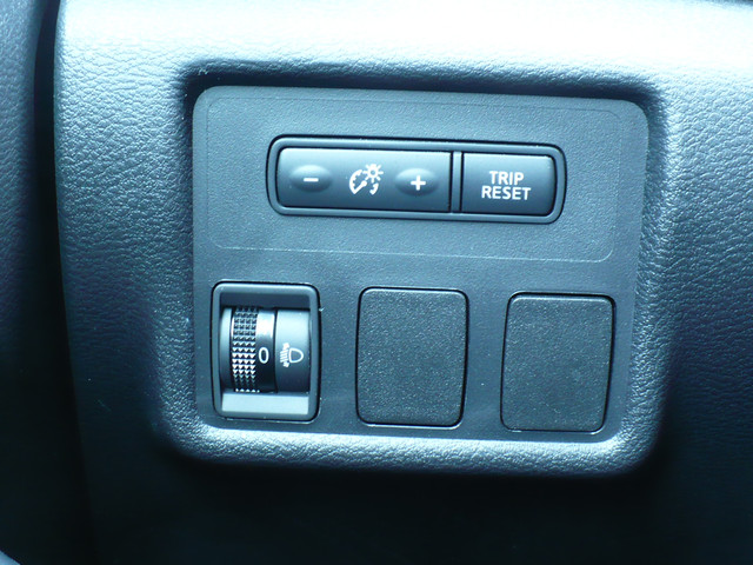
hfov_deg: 38.9
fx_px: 1066
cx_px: 376
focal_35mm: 49
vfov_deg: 29.7
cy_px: 282
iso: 200
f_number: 2.8
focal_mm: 6.1
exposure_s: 1/13
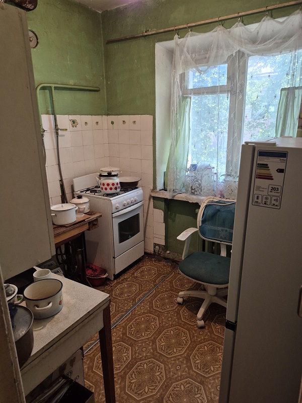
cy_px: 202
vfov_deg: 73.9
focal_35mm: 23
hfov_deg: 58.9
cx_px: 151
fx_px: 268
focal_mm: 5.4
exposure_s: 1/100
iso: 320
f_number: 1.8
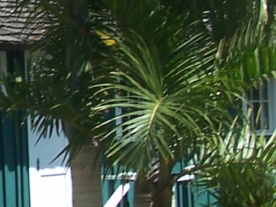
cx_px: -392
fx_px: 1961
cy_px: -4
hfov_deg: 7.5
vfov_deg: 6.0
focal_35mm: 246
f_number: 4
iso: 64
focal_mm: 7.8
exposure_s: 1/400
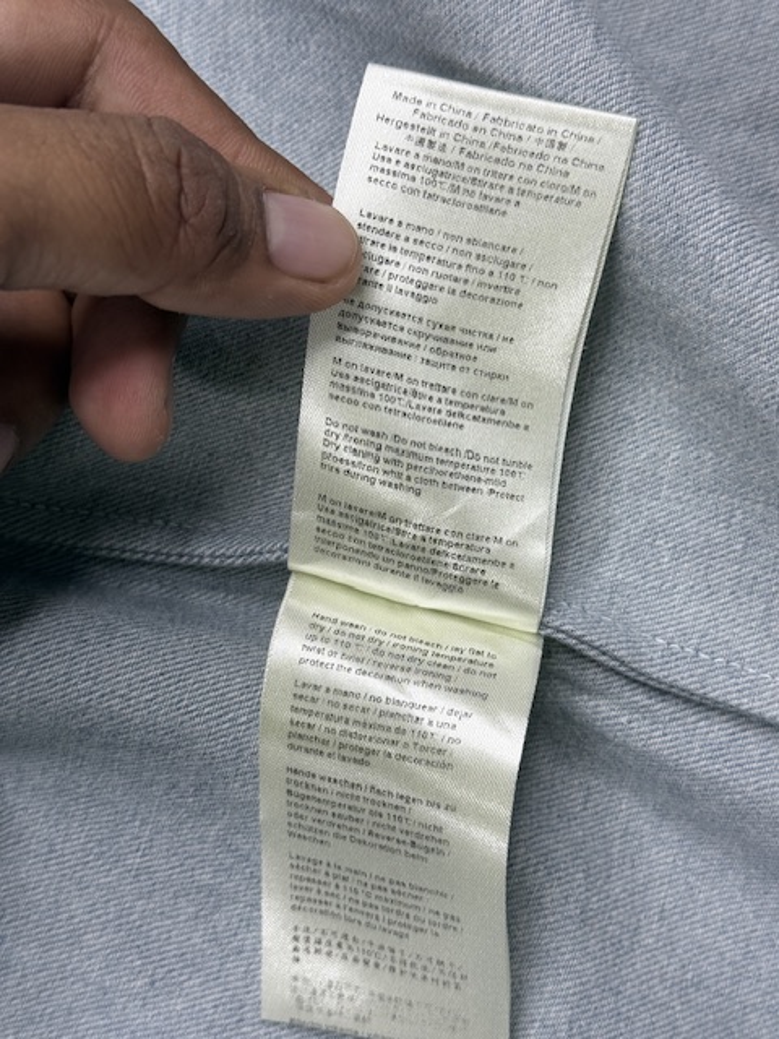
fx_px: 1440
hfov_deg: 30.3
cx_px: 390
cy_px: 520
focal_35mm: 48
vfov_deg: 39.7
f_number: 1.78
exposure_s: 1/176
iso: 50
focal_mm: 6.76
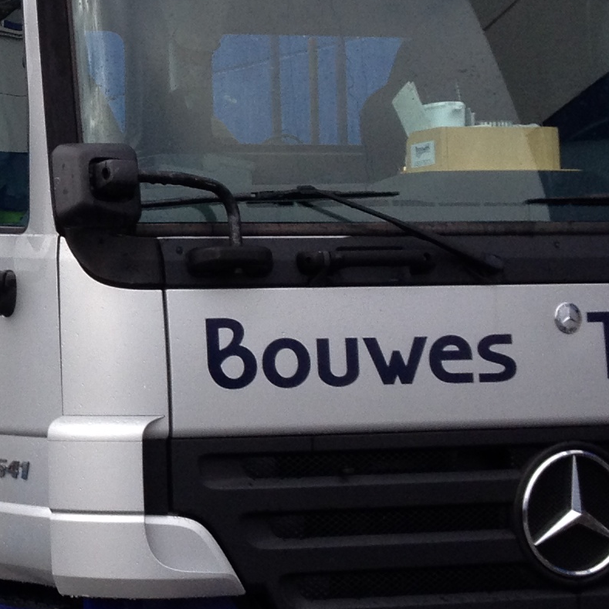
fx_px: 2548
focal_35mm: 128
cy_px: 263
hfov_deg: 13.2
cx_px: -187
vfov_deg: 13.6
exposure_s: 1/642
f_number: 2.4
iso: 64
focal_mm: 4.28
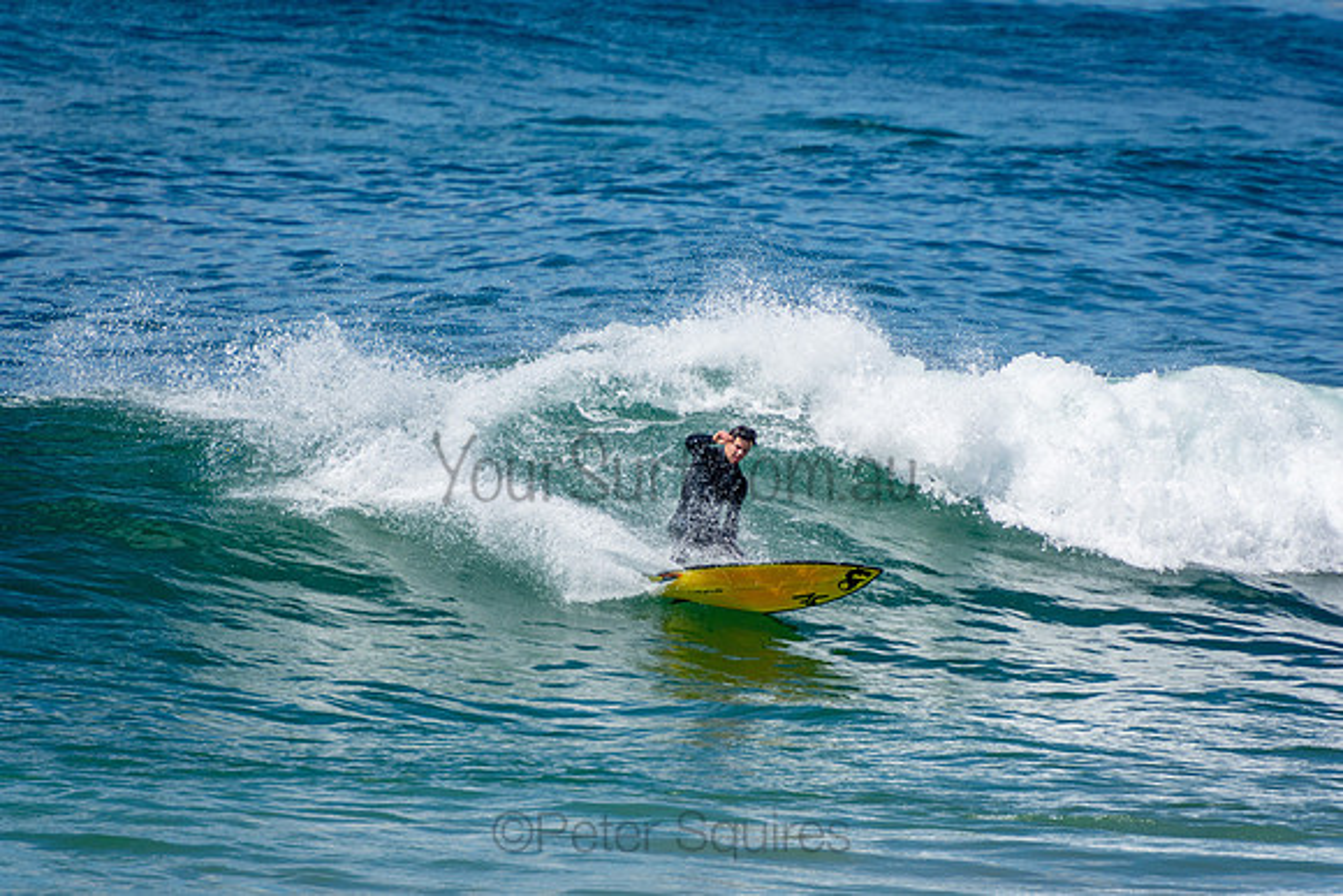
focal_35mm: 600
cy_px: 448
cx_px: 672
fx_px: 22388
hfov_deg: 3.4
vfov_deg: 2.3
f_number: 5.6
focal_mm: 400
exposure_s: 1/2000
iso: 280
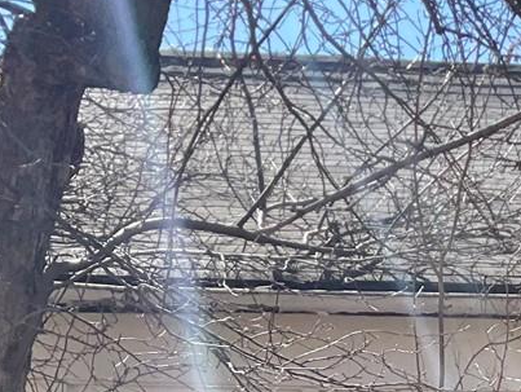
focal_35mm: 115
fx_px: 1732
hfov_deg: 15.8
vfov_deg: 12.1
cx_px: 758
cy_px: 655
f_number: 1.8
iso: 16
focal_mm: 3
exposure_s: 1/657
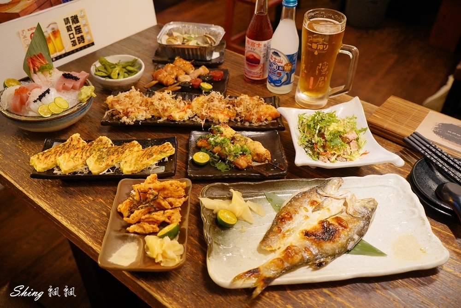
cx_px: 230
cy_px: 154
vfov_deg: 41.1
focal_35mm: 32
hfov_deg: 58.7
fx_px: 410
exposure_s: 1/15
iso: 1600
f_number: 4
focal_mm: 32
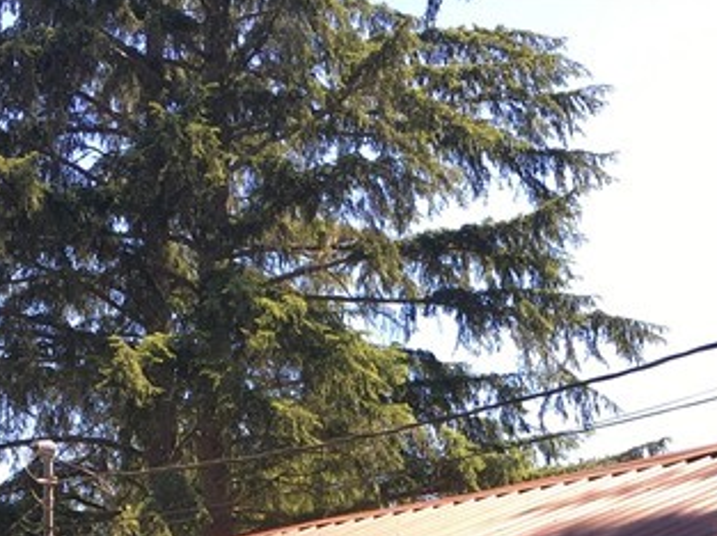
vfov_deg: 14.2
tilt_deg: +2.0
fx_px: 1965
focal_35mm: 95
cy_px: 870
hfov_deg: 20.7
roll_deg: -0.7
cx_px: 412
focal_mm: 4.15
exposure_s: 1/327
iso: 25
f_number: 2.2
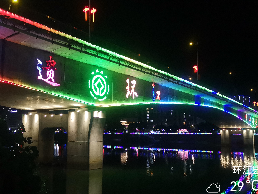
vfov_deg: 39.6
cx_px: 127
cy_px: 112
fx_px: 268
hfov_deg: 51.4
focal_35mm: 36
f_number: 1.8
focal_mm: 4.75
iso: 250
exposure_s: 1/50
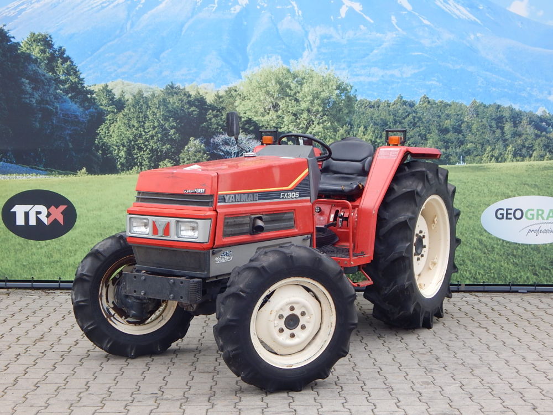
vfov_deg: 30.3
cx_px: 276
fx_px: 767
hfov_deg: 39.7
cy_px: 208
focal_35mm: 48
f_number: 3.7
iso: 125
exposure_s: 1/200
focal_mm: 8.6
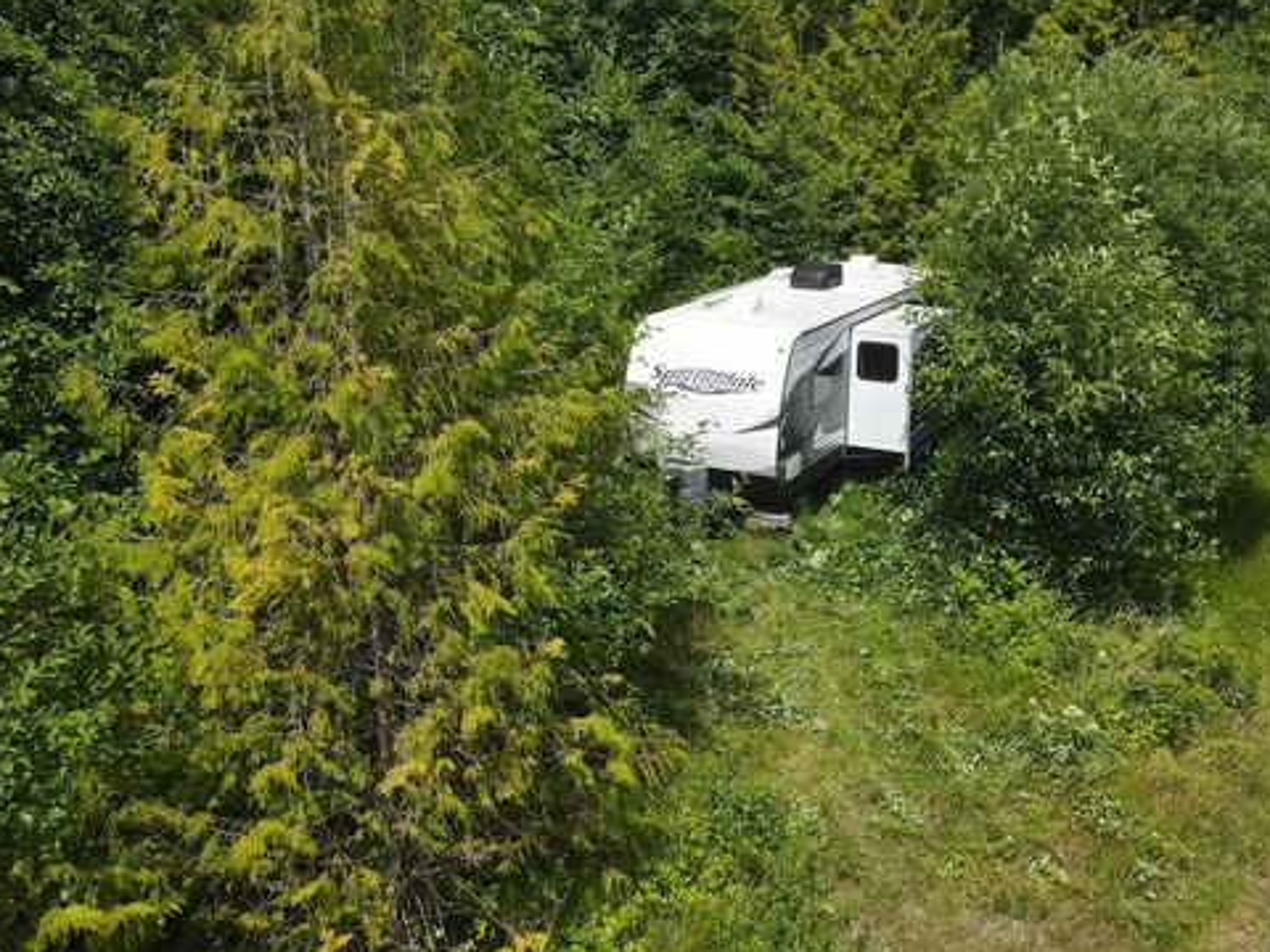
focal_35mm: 32
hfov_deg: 56.8
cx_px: 648
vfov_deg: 44.1
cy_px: 455
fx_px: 1174
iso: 200
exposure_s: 1/1600
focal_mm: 4.5
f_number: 2.8
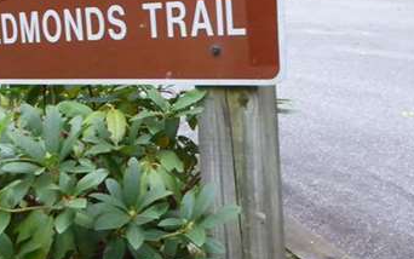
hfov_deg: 32.5
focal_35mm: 62
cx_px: 117
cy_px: 35
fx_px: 700
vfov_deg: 20.6
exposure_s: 1/125
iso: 640
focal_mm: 4.3
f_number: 3.3
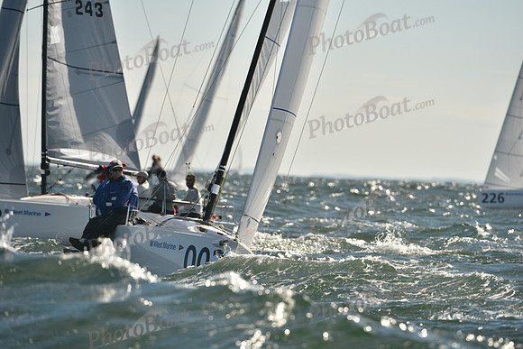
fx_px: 5812
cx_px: 262
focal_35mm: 400
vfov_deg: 3.4
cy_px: 174
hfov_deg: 5.2
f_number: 6.3
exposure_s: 1/1600
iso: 250
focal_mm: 400
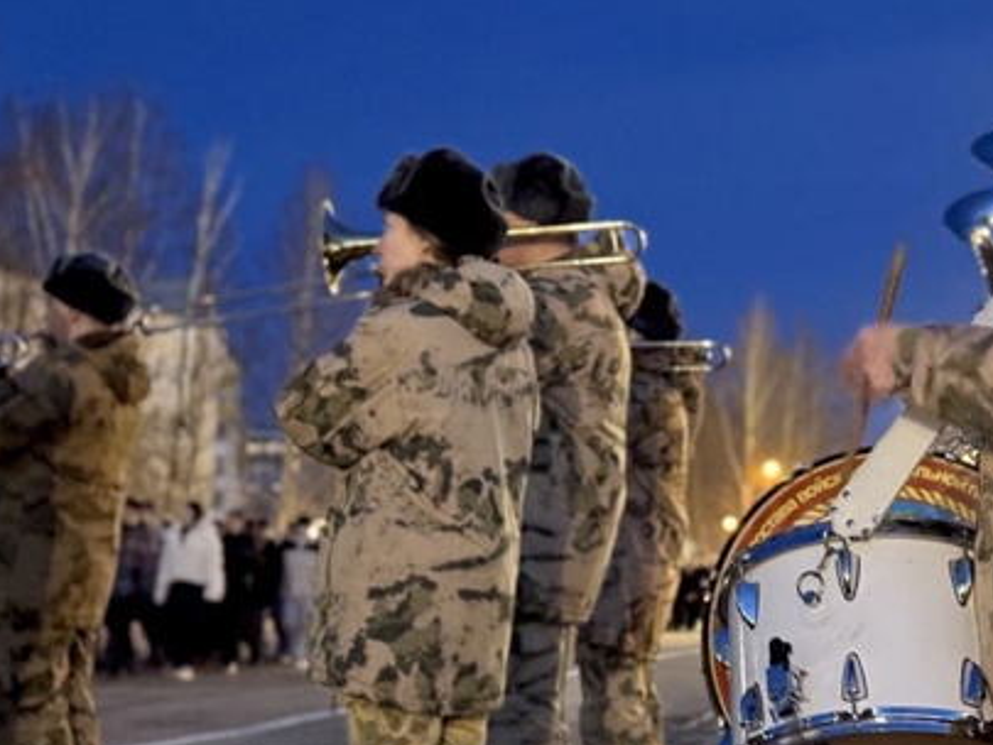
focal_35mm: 79
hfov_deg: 24.3
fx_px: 2267
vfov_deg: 18.7
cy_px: 294
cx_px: 808
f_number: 1.78
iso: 640
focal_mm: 6.76
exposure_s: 1/25
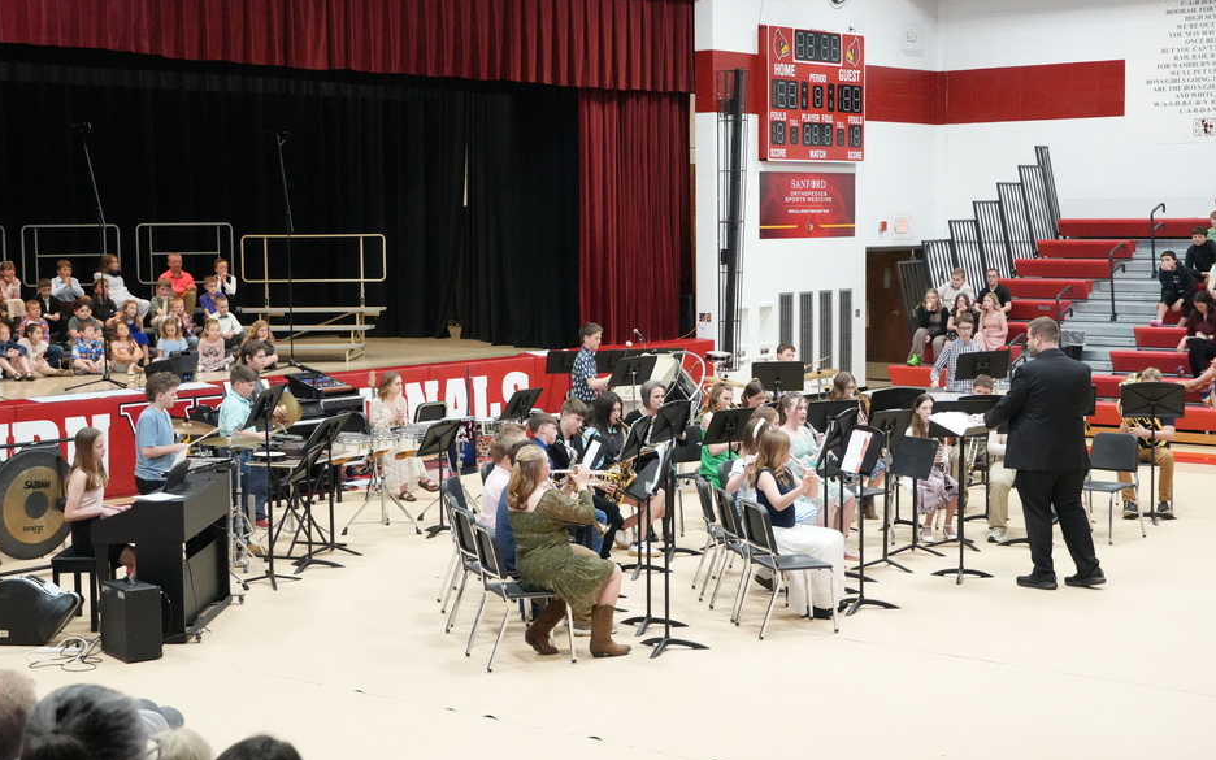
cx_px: 595
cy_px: 399
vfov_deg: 22.2
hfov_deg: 34.8
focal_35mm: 59
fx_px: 1941
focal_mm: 35
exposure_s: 1/250
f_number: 4.5
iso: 6400
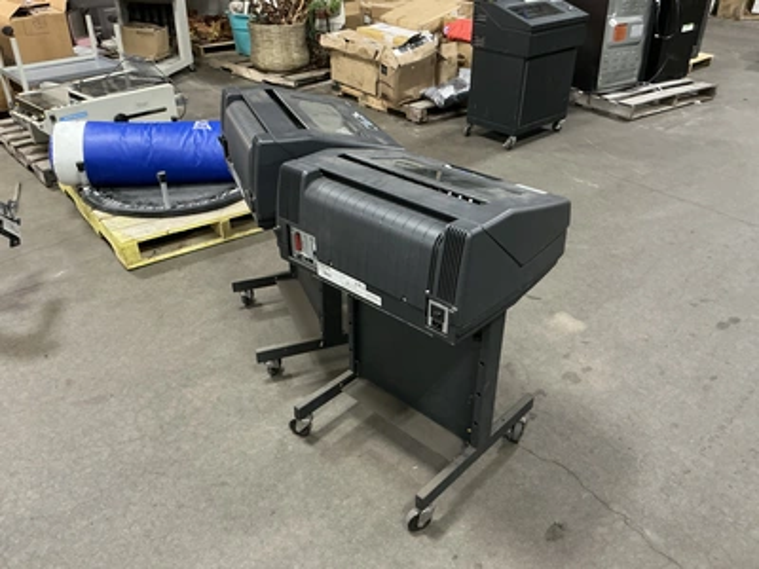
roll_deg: +0.5
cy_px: 284
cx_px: 380
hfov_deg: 63.4
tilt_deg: -30.9
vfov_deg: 49.7
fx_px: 614
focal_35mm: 28
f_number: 1.8
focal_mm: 3
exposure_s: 1/30
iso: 320
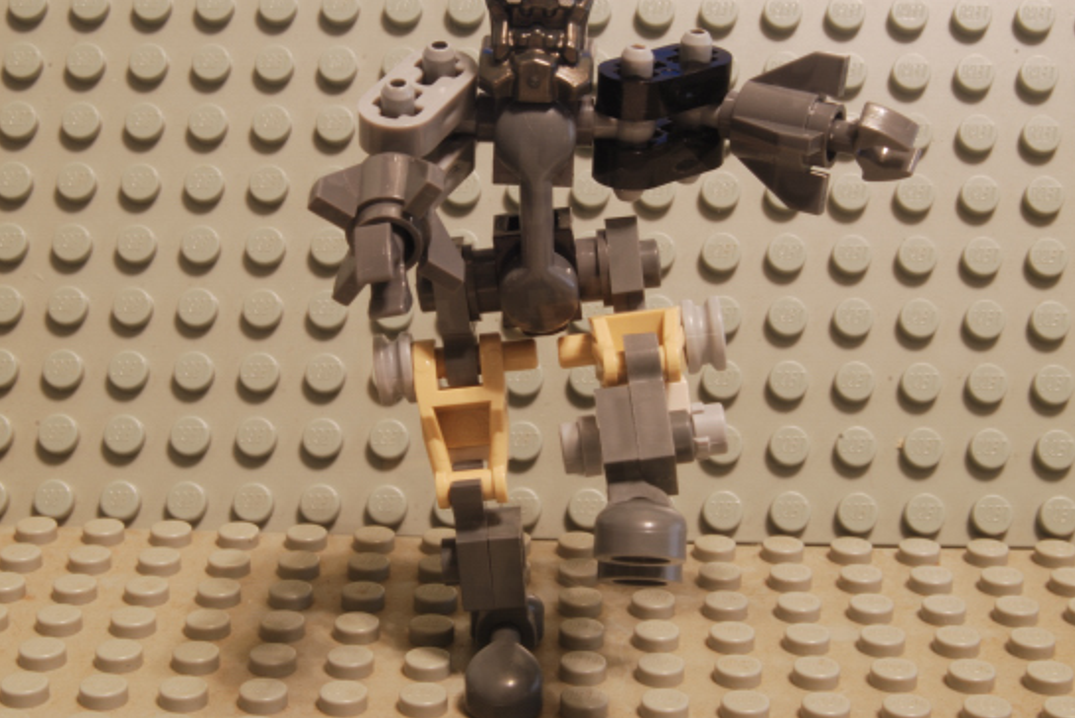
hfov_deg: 27.3
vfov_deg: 18.4
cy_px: 318
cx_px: 487
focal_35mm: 74
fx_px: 2211
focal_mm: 42
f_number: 32
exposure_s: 25
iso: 100
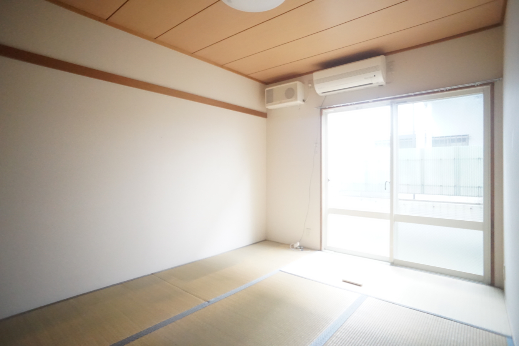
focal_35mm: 24
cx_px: 260
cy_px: 173
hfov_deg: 73.7
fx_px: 346
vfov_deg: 53.1
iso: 5000
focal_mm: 16
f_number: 2.8
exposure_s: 1/60
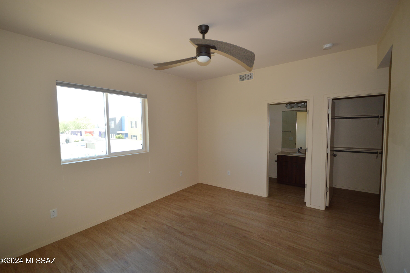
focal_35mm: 15
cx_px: 205
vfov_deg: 77.2
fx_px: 171
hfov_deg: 100.4
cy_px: 136
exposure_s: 1/125
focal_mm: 10
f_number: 4
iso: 400
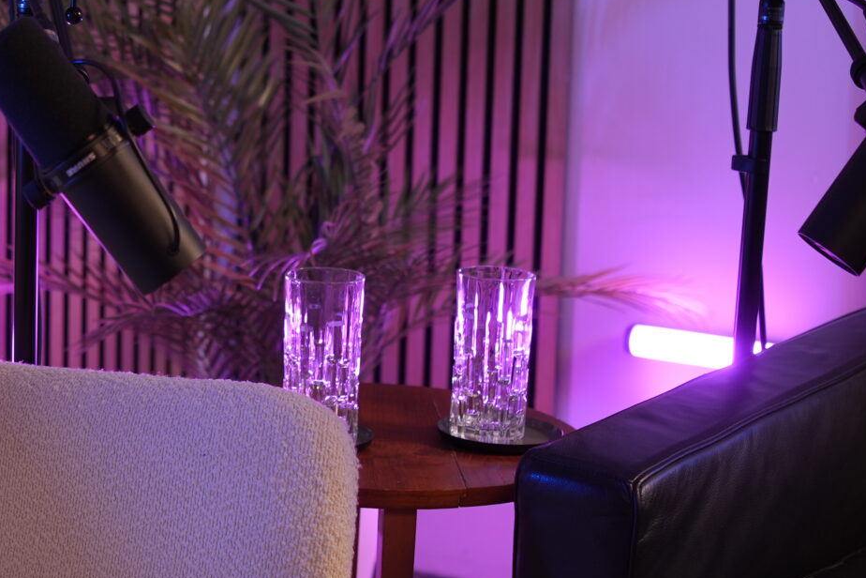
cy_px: 235
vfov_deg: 14.1
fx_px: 2333
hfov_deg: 20.9
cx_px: 232
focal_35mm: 97
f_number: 2.8
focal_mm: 35
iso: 200
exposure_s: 1/50
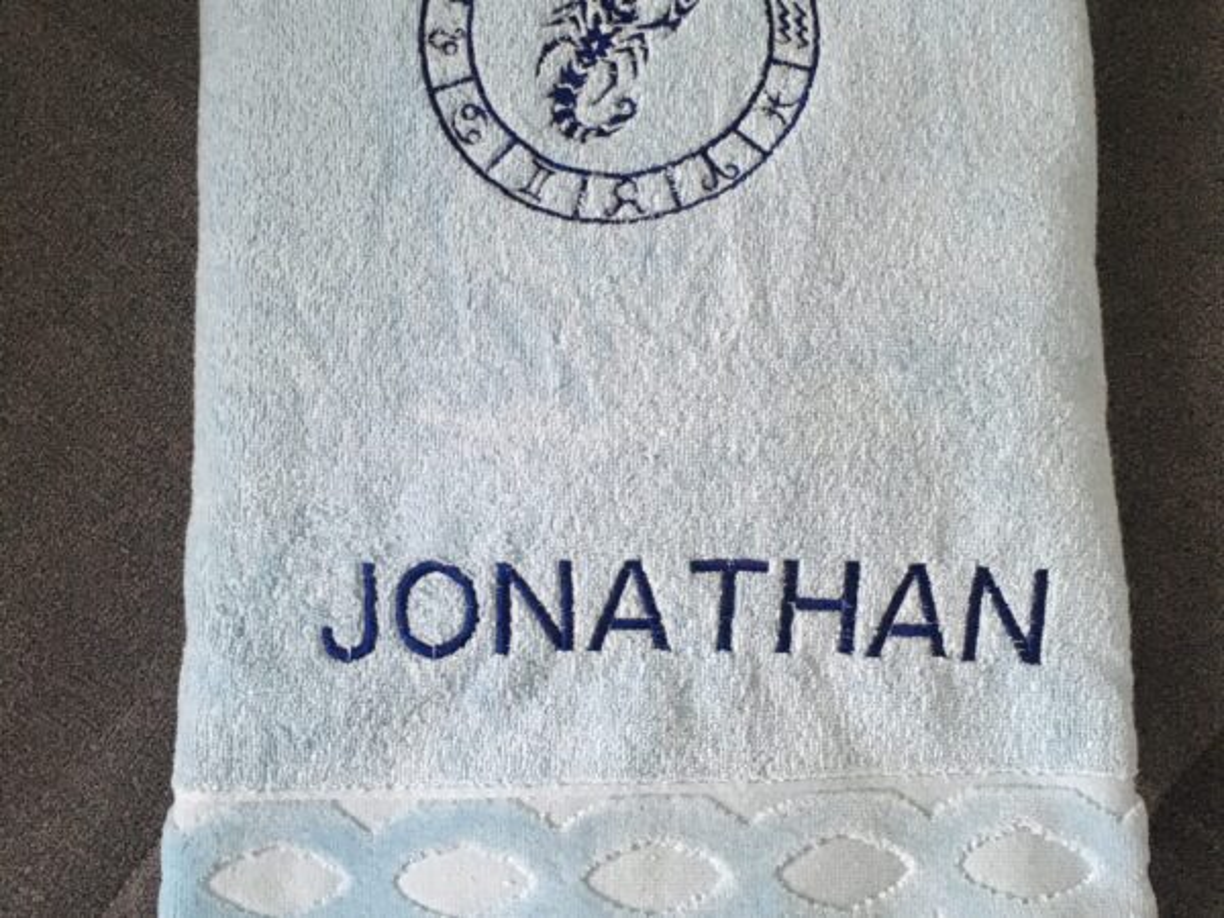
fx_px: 1025
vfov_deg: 48.2
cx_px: 612
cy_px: 459
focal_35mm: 29
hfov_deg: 61.7
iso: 250
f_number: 2.2
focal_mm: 4.15
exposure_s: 1/17
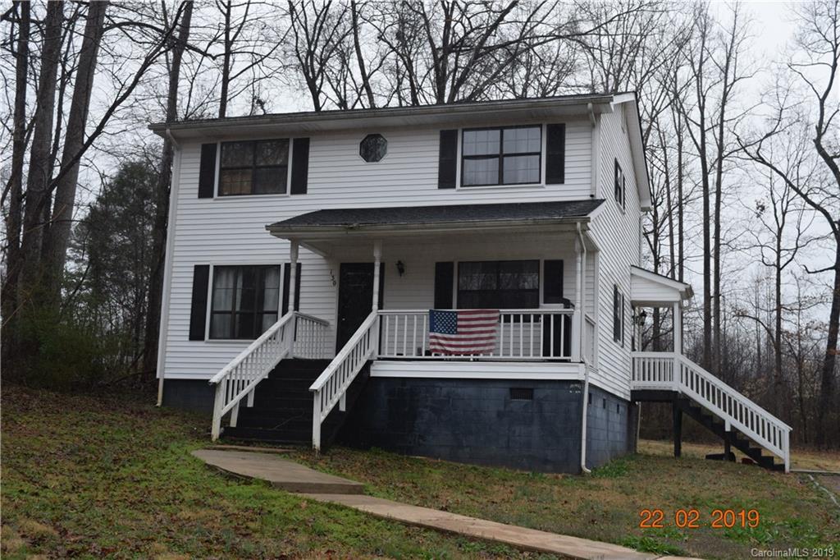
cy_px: 280
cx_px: 420
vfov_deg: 29.8
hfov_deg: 43.6
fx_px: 1050
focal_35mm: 45
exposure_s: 1/250
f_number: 8
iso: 360
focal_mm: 30
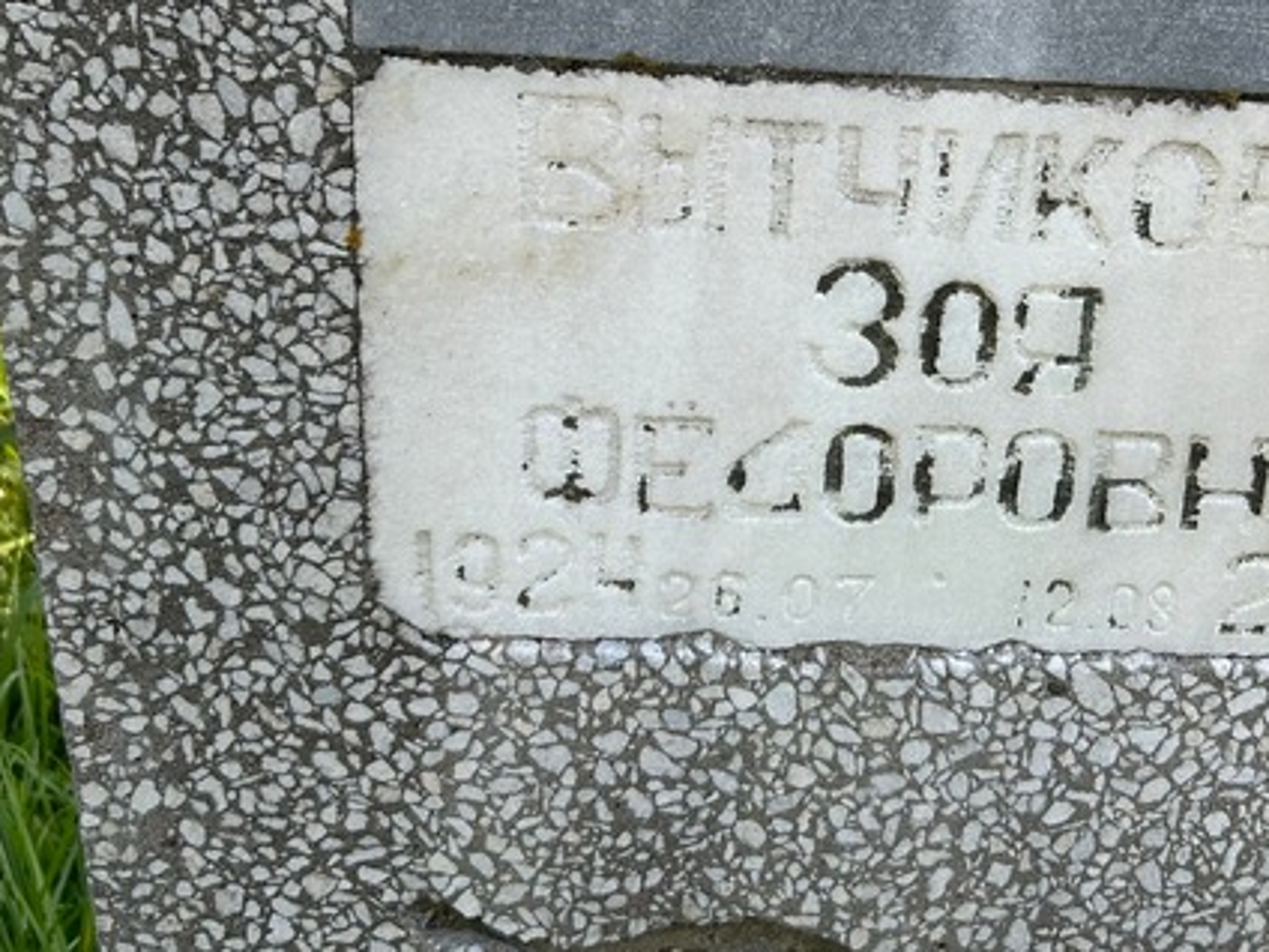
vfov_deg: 28.8
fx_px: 1796
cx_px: 904
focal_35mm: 49
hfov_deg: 38.2
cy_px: 150
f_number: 1.5
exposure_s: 1/552
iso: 50
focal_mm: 5.7
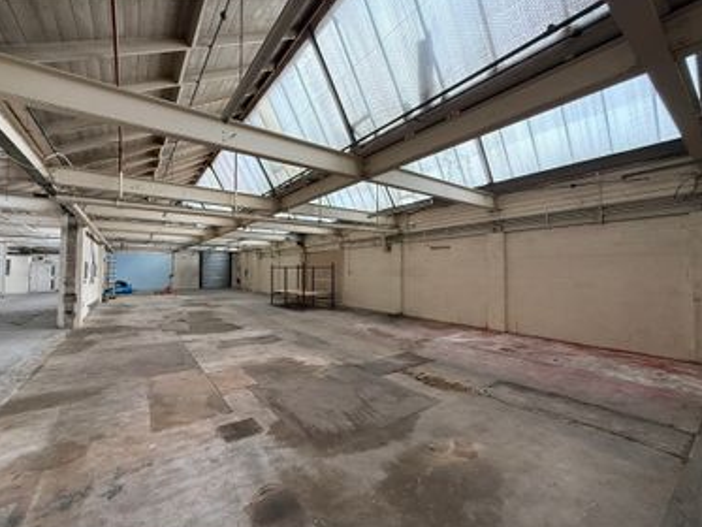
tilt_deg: +1.3
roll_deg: +0.4
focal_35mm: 15
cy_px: 258
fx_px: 304
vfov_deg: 81.8
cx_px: 358
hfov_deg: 98.1
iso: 125
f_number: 2.2
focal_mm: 2.22
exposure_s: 1/99
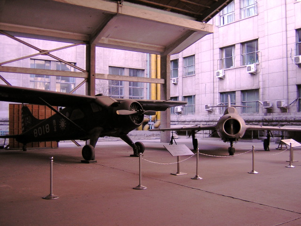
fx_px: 313
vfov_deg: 39.7
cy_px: 113
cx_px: 150
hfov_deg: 51.4
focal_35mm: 36
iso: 100
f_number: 2.6
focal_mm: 4.7
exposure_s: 1/70.9
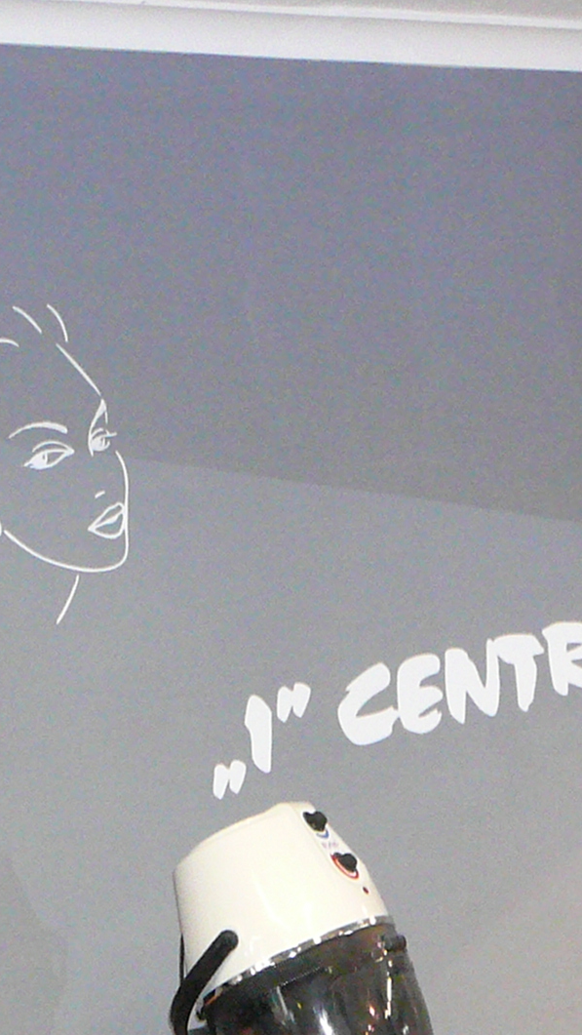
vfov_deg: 22.7
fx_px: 2523
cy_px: 873
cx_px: 233
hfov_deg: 13.1
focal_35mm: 92
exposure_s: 1/30
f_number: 2.8
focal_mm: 5.2
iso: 400
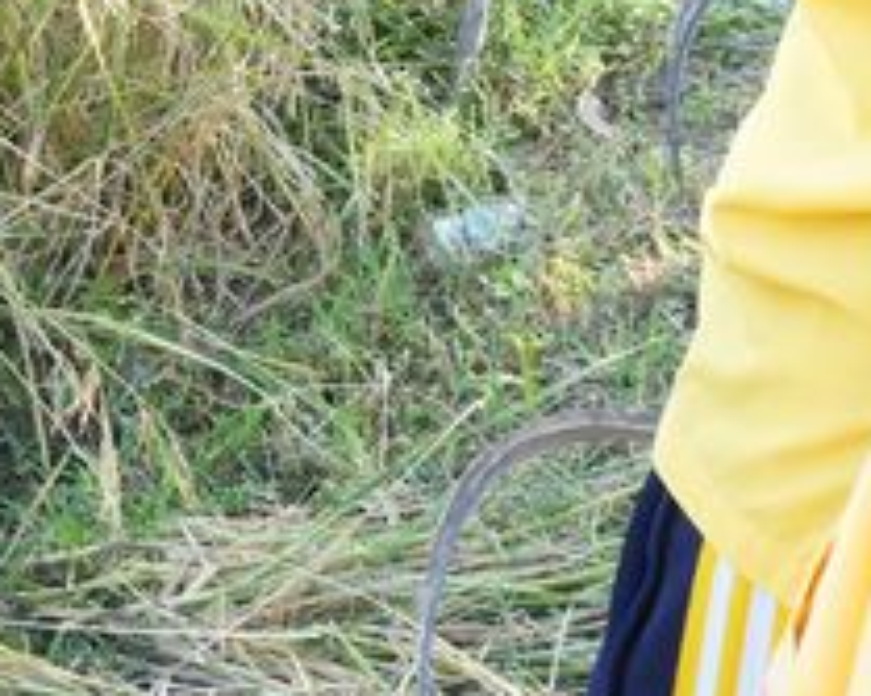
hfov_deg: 19.3
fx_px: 2293
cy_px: -179
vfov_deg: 16.4
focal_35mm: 89
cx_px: -369
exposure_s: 1/320
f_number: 6.3
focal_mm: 16
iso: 1600
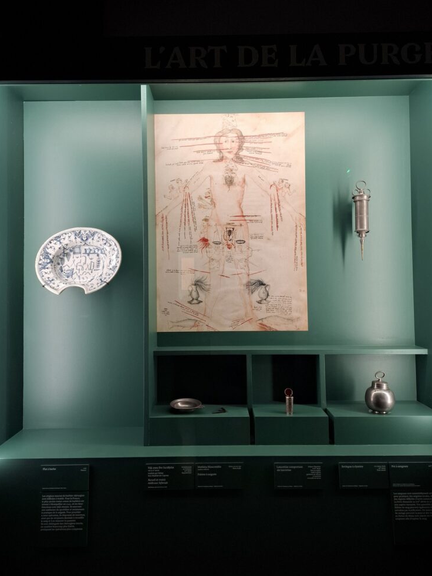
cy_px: 278
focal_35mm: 24
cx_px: 213
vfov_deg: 71.6
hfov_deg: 56.8
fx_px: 399
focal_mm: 5.54
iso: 160
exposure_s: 1/50
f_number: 1.8
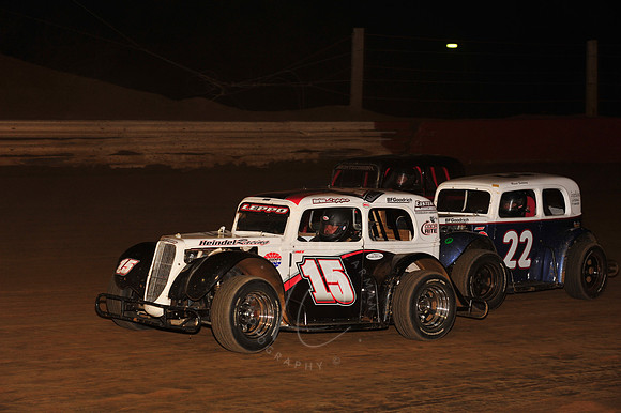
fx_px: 1810
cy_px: 206
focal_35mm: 105
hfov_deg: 19.5
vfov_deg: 13.0
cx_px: 310
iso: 800
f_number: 7.1
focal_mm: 105
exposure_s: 1/250
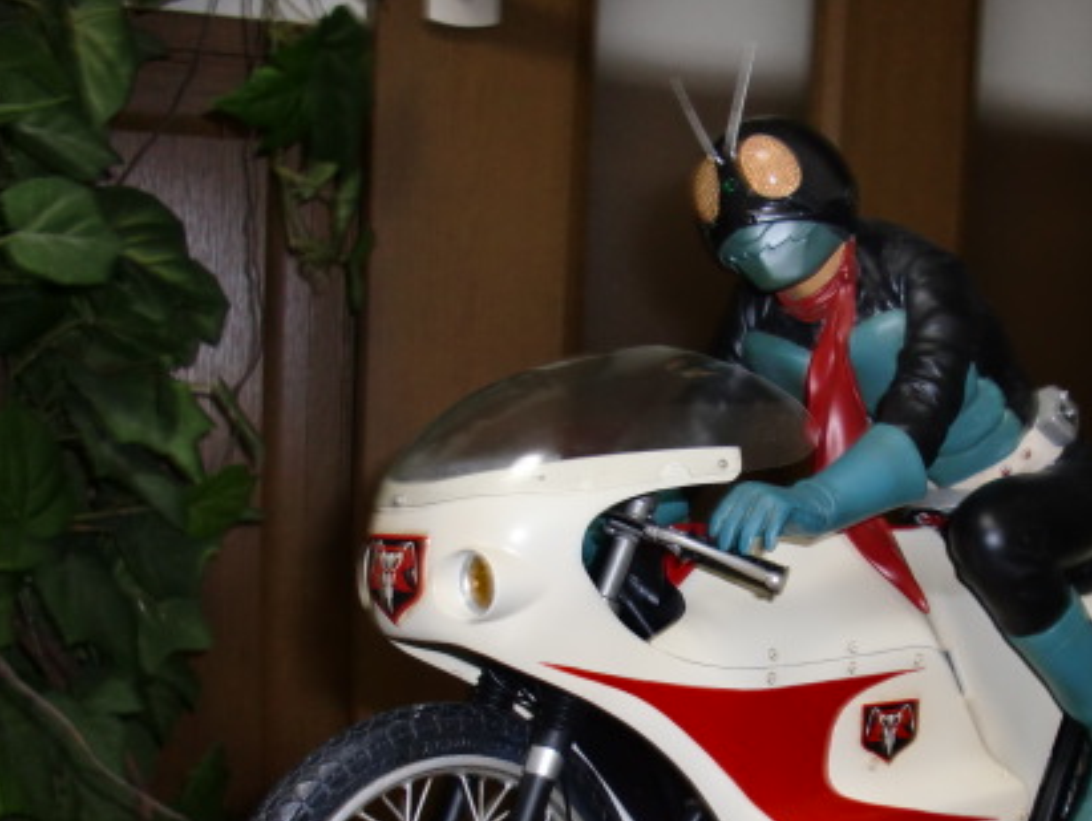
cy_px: 635
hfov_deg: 33.9
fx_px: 1768
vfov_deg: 25.8
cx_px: 755
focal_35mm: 56
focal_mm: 6.3
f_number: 2.8
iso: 125
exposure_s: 1/30
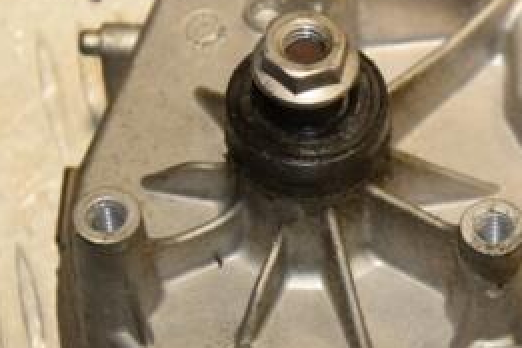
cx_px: 562
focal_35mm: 214
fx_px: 3103
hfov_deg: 9.5
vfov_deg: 6.4
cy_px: 210
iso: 800
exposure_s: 1/200
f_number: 6.3
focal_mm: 62
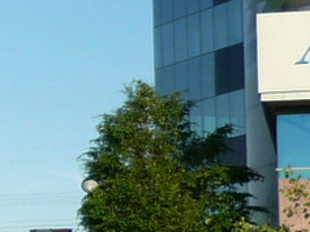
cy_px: 184
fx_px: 1986
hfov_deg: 7.9
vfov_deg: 6.7
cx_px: -544
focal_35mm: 222
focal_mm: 5.5
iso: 100
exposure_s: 1/800
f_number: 2.8
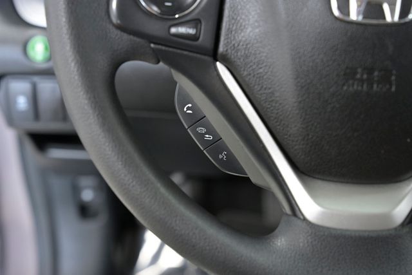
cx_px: 206
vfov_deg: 23.8
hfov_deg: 35.0
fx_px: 652
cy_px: 138
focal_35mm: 57
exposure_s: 1/125
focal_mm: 57
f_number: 4
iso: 2000
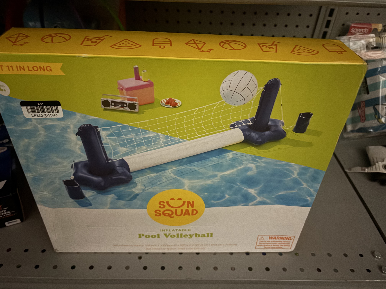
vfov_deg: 53.1
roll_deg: -1.1
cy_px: 144
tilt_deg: -41.8
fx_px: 290
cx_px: 193
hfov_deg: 67.3
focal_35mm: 26
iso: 1600
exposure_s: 1/9
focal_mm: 5.96
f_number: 1.6
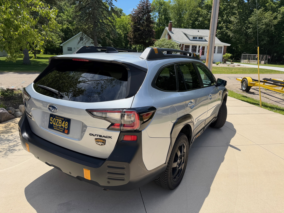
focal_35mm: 24
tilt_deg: -13.9
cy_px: 106
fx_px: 197
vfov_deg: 56.8
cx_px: 142
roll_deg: -2.0
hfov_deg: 71.6
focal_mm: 6.76
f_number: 1.78
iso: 80
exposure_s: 1/4167
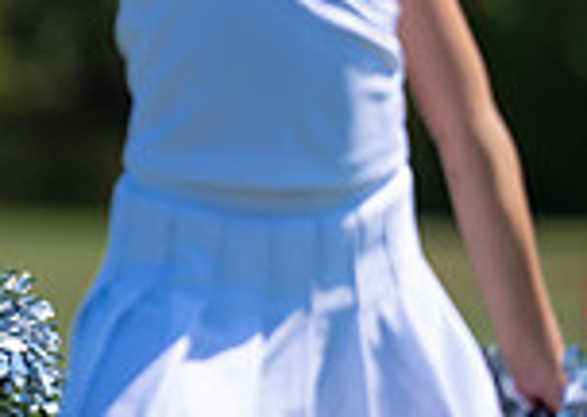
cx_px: -400
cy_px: 40
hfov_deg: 2.1
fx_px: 16093
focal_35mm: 967
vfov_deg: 1.5
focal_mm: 200
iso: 100
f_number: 2.8
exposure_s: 1/2000
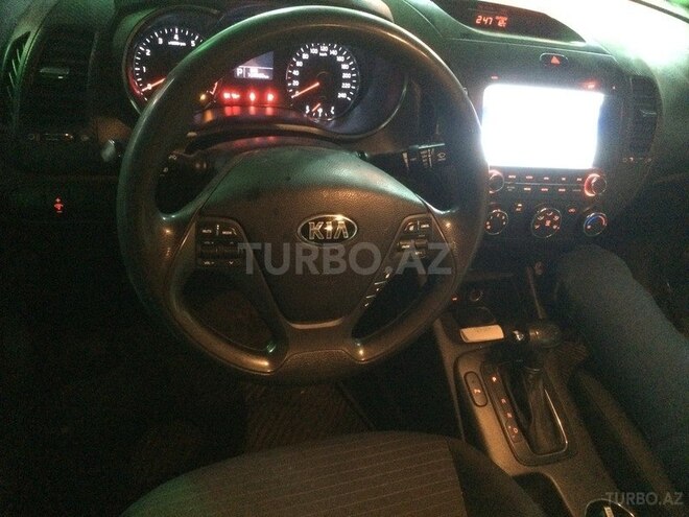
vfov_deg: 48.2
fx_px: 577
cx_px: 344
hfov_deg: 61.7
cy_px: 258
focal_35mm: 29
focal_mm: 4.15
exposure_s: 1/17
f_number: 2.2
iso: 2000
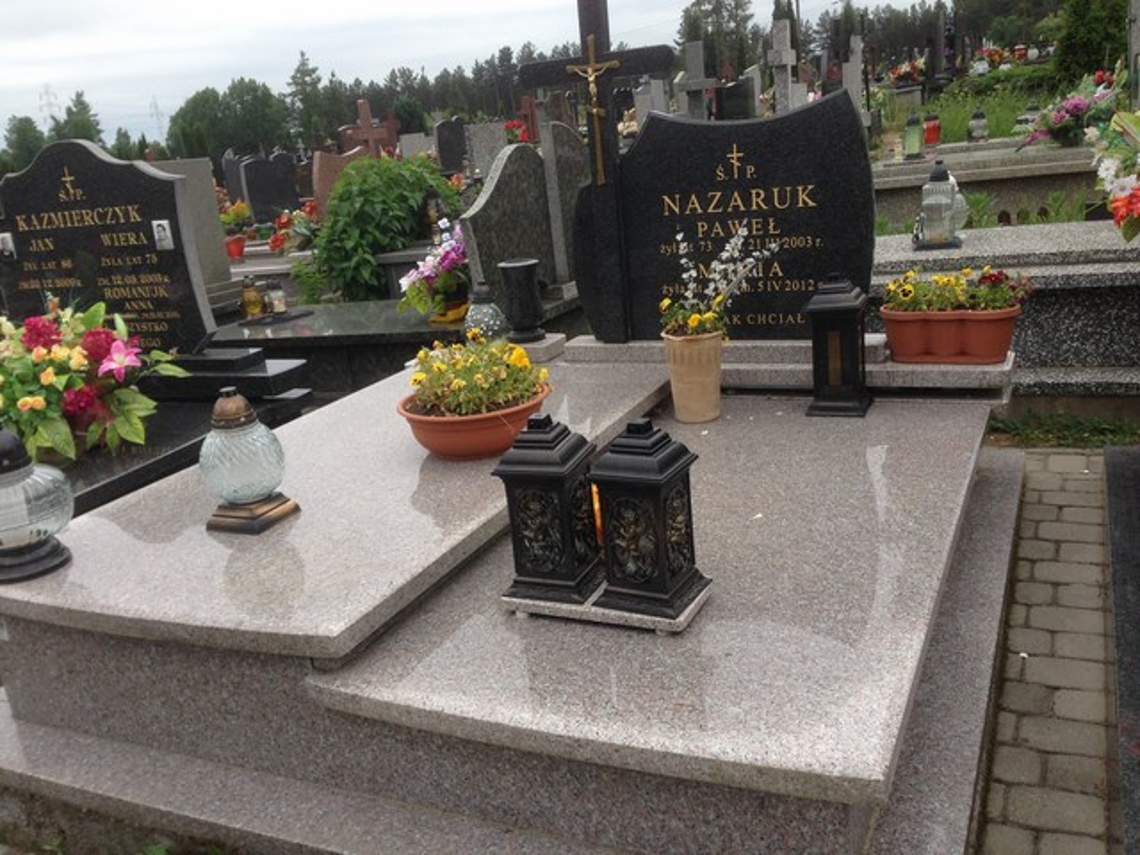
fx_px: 1087
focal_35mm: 33
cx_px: 570
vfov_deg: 42.9
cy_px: 428
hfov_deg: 55.4
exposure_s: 1/985
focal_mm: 4.12
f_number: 2.4
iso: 50
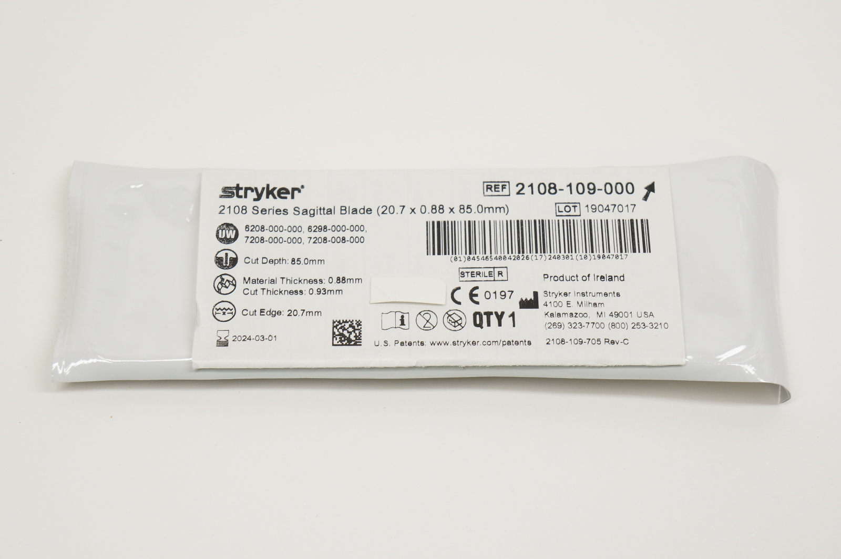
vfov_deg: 21.5
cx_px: 420
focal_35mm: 63
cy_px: 280
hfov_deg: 31.9
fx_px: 1470
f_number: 7.1
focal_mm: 42
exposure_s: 1/60
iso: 400
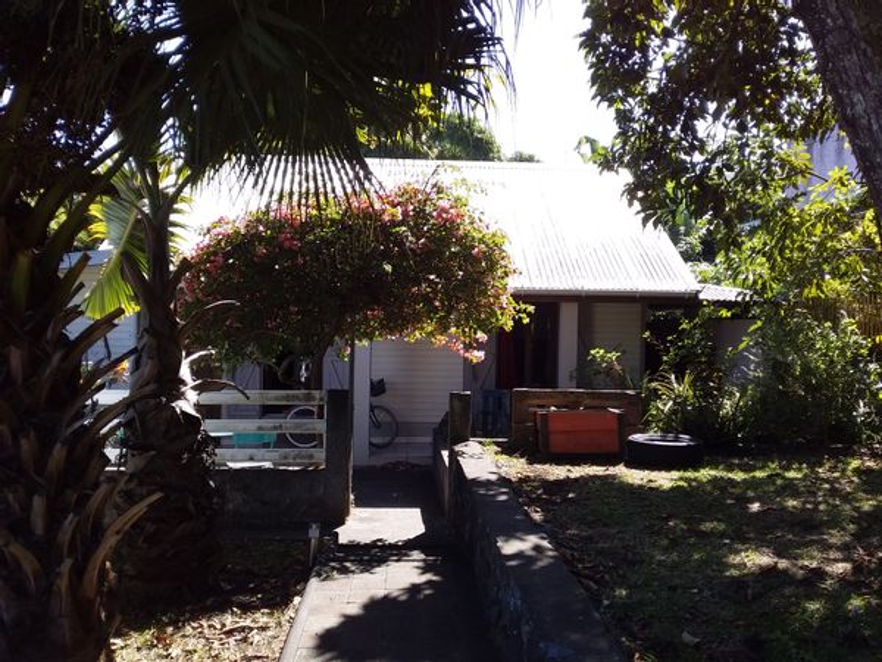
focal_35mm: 31
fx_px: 790
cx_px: 441
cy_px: 331
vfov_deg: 45.4
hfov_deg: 58.4
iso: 40
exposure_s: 1/383
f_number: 2.2
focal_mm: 3.3
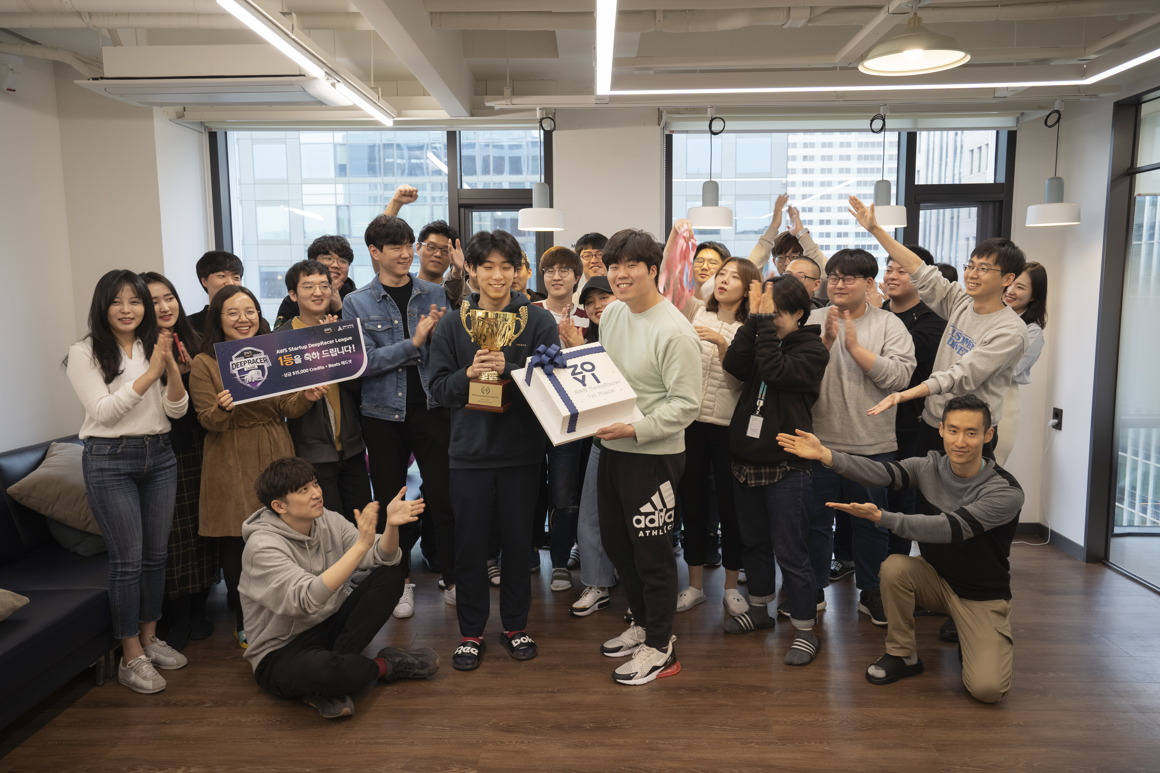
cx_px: 580
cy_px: 386
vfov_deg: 47.9
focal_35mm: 27
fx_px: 870
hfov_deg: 67.4
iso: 2000
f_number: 5
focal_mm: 27
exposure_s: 1/40
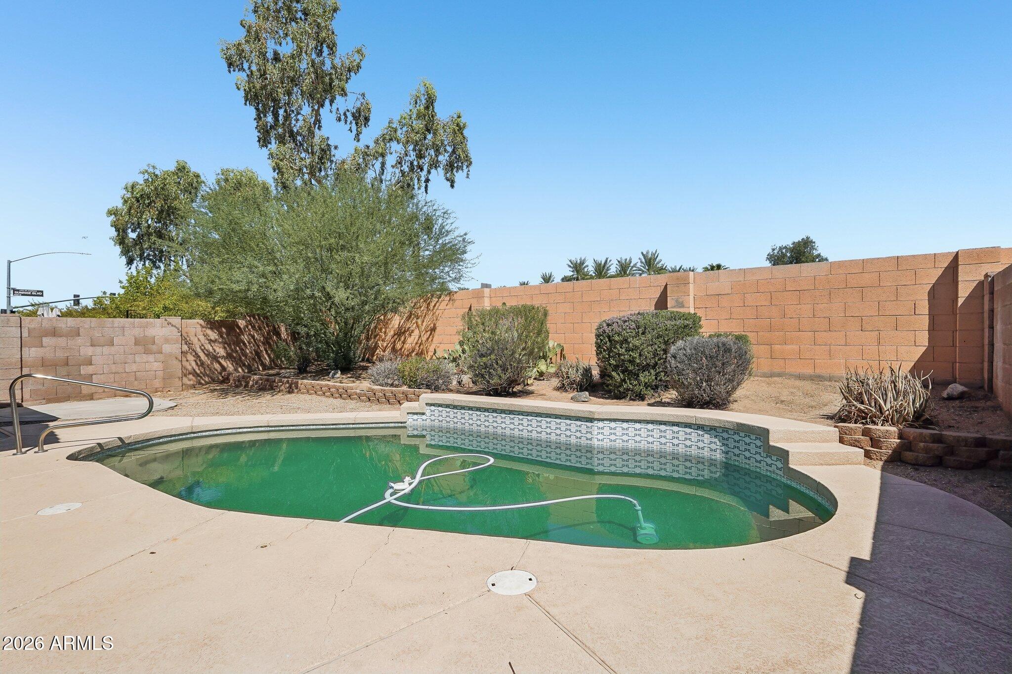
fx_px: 520
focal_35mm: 18
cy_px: 337
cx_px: 506
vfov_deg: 65.9
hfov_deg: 88.4
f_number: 8
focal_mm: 18.5
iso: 400
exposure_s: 1/1600
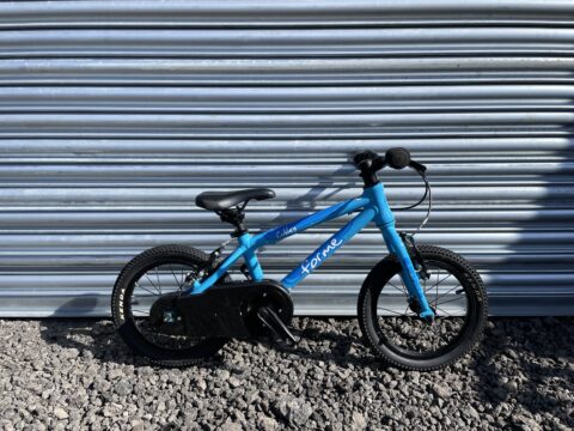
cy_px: 216
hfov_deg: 67.3
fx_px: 431
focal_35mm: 26
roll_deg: -1.3
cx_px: 287
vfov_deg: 53.1
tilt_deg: -16.2
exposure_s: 1/2817
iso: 32
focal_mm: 4.2
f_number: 1.6
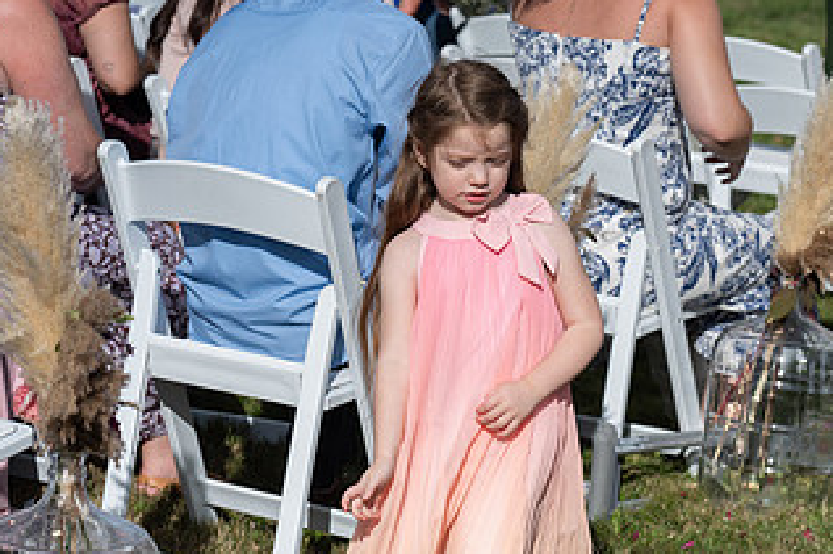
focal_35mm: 152
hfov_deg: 13.5
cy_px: 314
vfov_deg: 9.0
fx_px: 3515
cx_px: 623
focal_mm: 83
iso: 400
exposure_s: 1/5000
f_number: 5
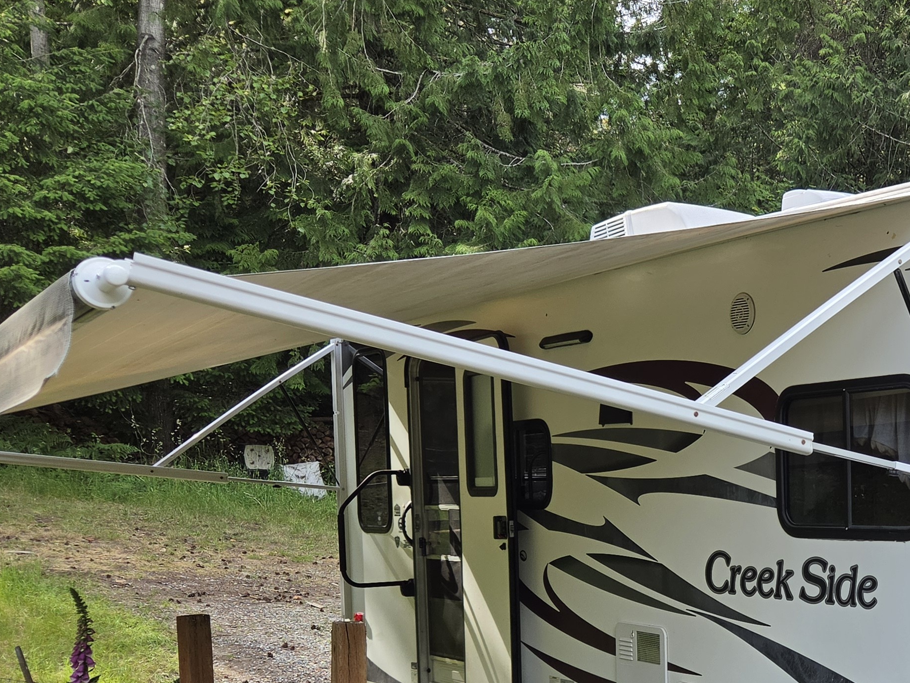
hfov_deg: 35.5
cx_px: 849
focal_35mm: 50
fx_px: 1314
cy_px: 543
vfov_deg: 28.5
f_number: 1.8
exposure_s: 1/659
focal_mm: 5.4
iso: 80
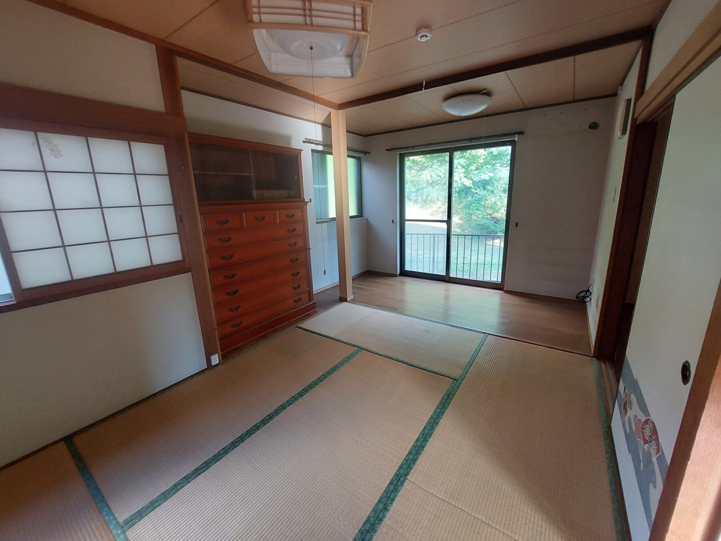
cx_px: 360
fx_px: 271
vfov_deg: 89.9
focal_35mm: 13
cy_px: 270
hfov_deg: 106.2
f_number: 2.2
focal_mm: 1.74
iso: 125
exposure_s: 1/60
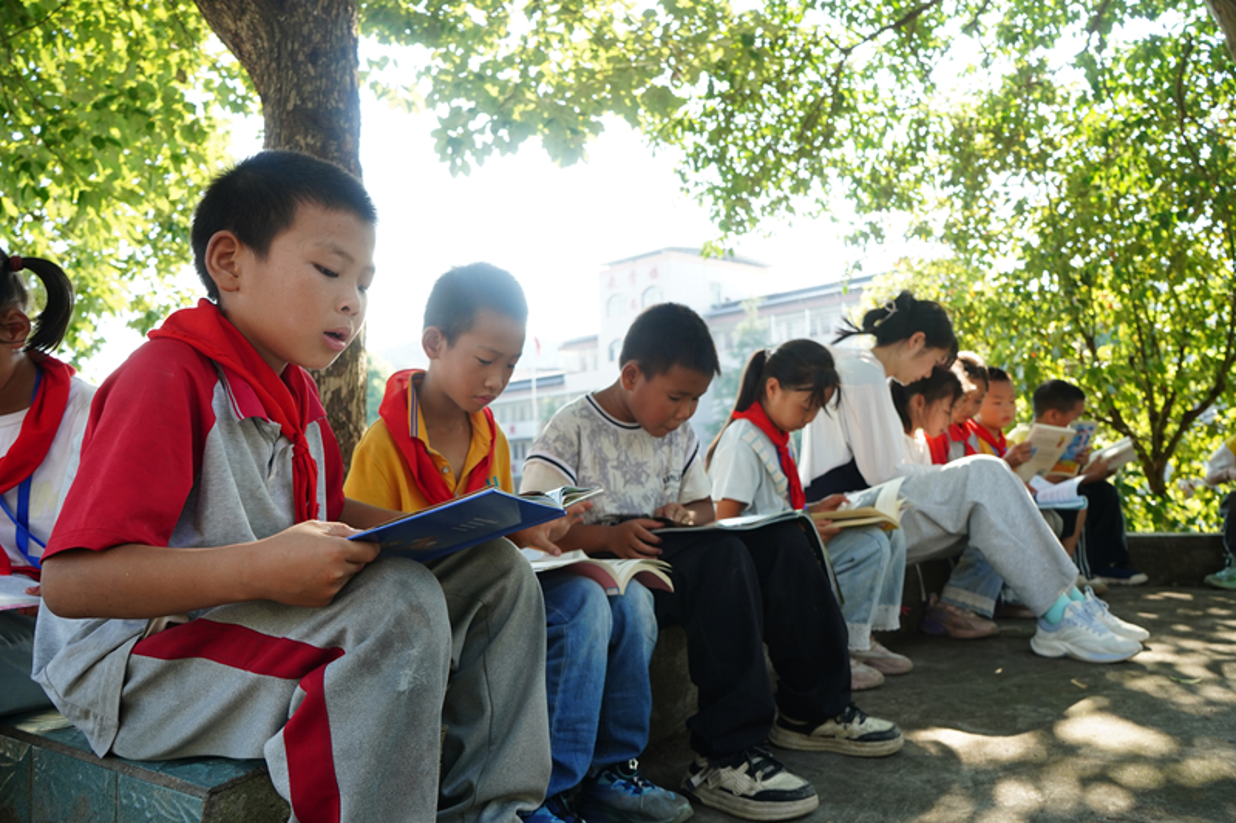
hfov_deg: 63.7
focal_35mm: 29
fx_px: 995
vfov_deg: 44.9
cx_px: 618
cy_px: 412
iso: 400
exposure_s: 1/125
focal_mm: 29
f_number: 6.3
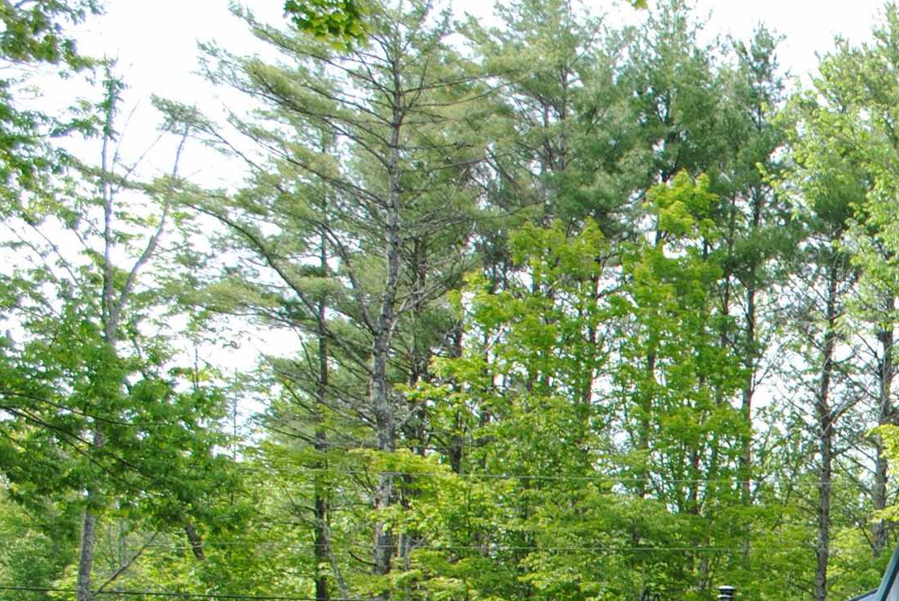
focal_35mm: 76
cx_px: 1237
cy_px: 732
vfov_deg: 17.1
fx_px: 1900
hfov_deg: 23.0
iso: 100
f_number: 6.3
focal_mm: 18
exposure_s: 1/160
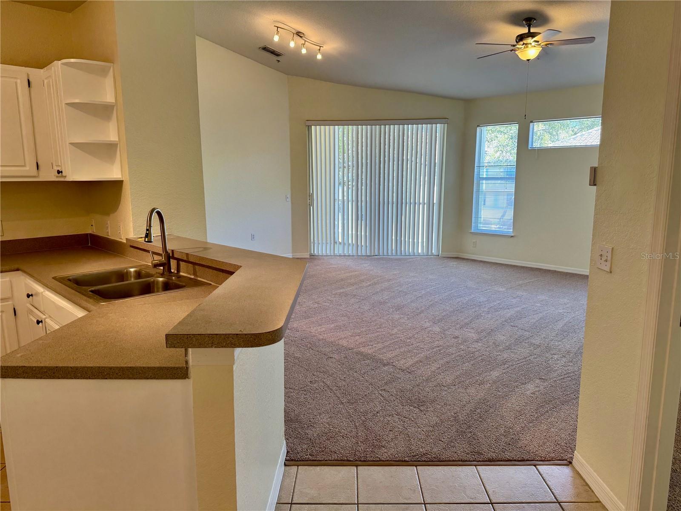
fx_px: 472
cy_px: 256
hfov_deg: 71.6
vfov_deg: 56.8
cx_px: 340
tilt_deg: -10.6
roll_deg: -0.2
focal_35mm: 24
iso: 125
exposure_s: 1/120
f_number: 1.78
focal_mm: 6.76
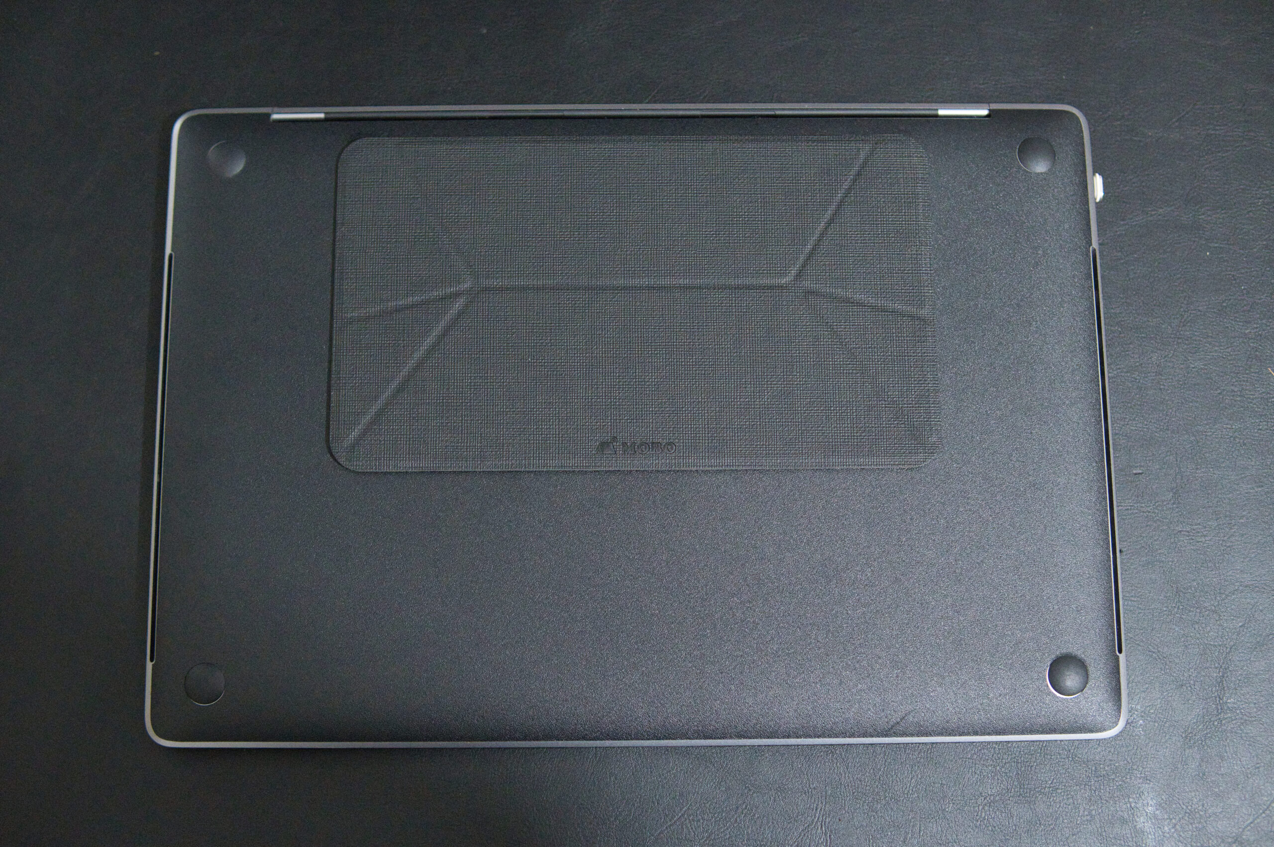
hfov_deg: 43.6
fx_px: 1591
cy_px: 424
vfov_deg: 29.8
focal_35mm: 45
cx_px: 637
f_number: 2.5
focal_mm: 30
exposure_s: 1/125
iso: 6400
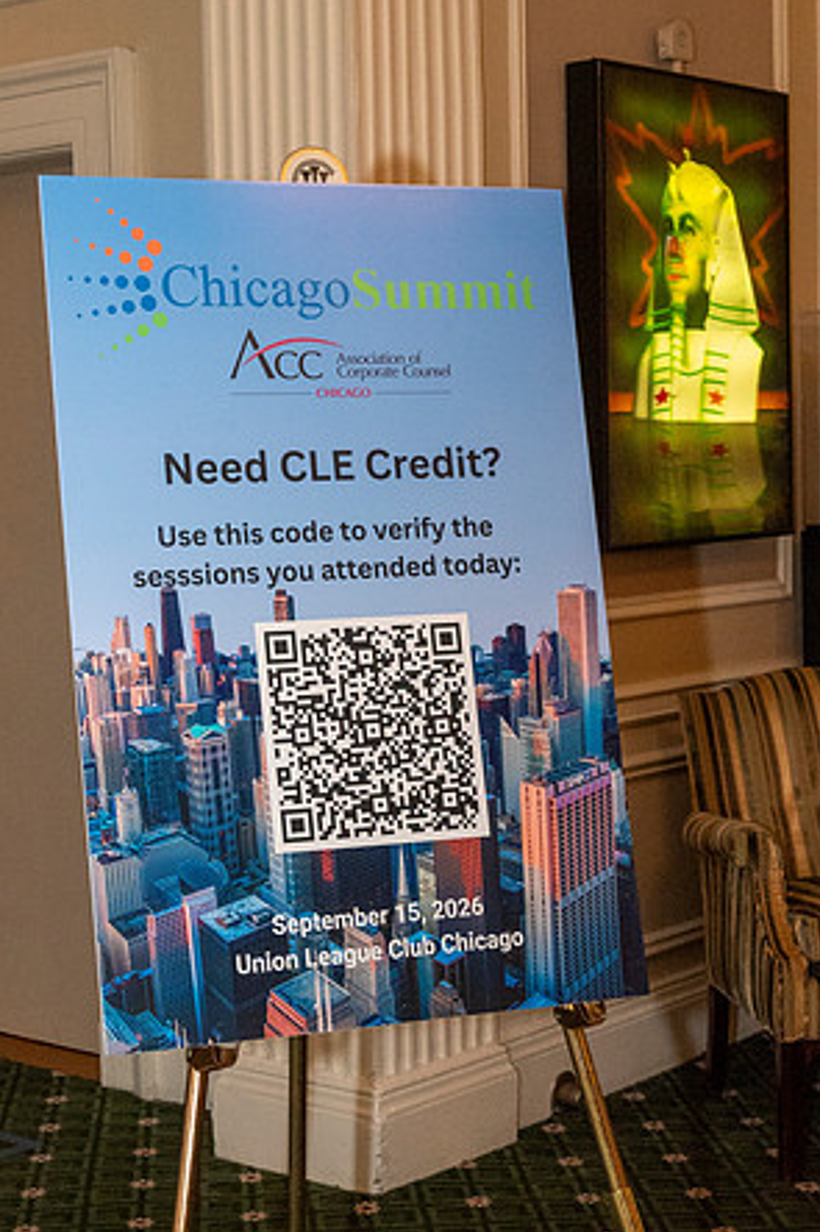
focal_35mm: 61
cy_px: 612
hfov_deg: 22.2
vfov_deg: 32.9
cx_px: 411
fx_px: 2086
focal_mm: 40
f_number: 11
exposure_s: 1/60
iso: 4000
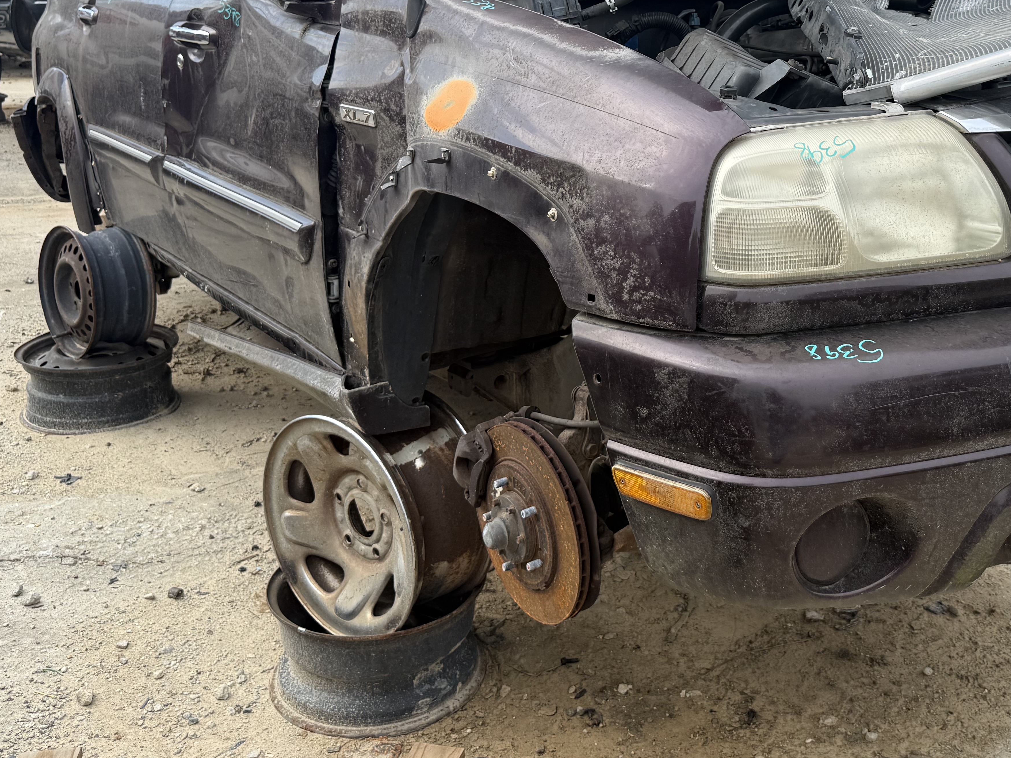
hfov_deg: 47.0
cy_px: 176
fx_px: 1139
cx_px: 689
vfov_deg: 35.9
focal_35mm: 39
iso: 80
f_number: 1.78
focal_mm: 6.76
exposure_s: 1/1250
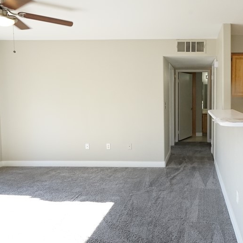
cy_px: 108
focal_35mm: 27
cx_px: 188
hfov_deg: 55.6
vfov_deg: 58.9
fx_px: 214
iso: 2000
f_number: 9
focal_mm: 15
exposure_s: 1/125
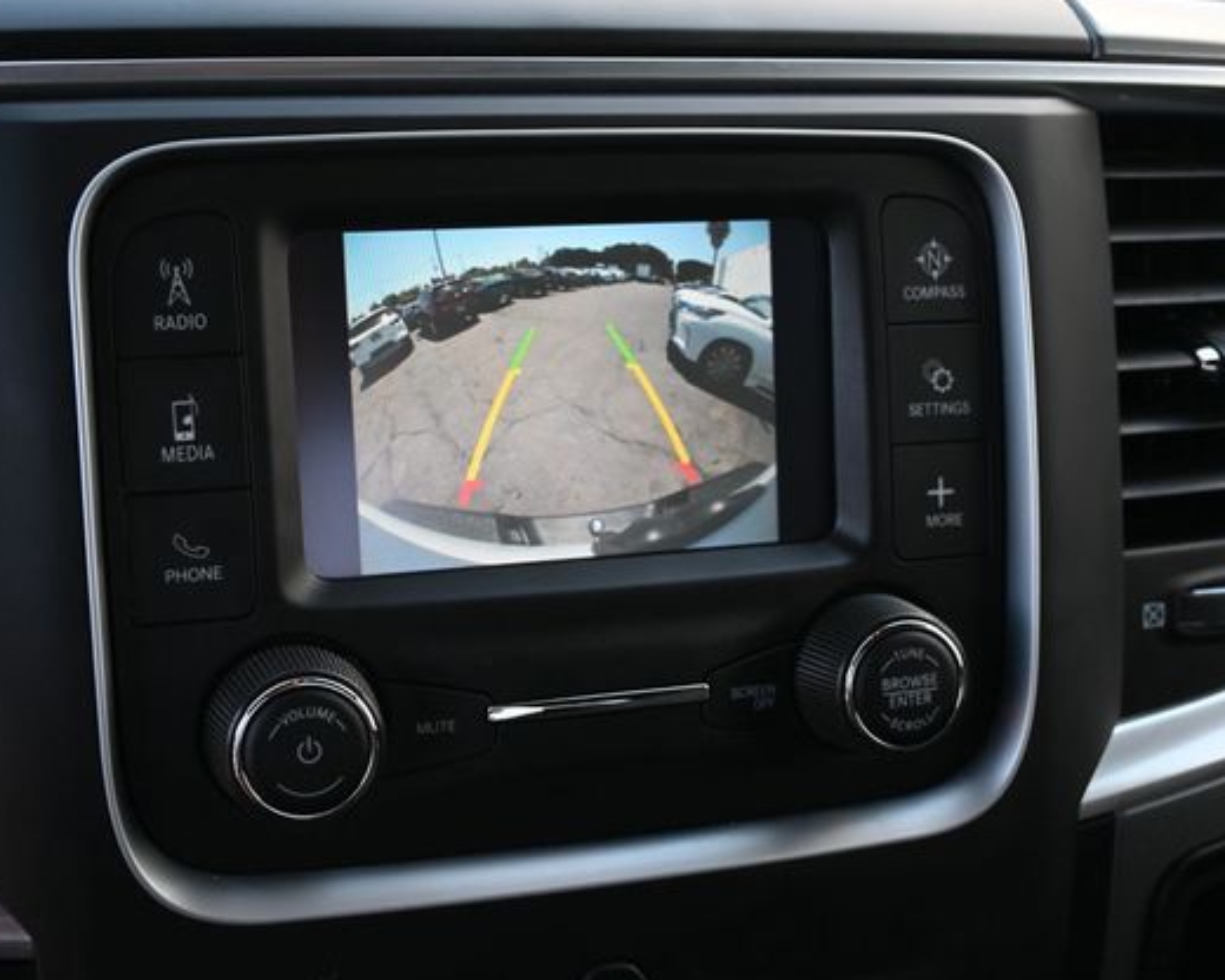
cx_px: 530
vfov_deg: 32.8
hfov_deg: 40.4
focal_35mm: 46
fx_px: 1663
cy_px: 492
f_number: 4.5
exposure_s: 1/125
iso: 400
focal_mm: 26.5
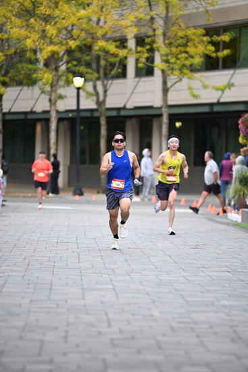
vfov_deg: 10.3
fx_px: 2065
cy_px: 186
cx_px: 124
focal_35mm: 200
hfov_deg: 6.9
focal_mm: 200
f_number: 2.8
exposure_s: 1/1600
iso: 1000
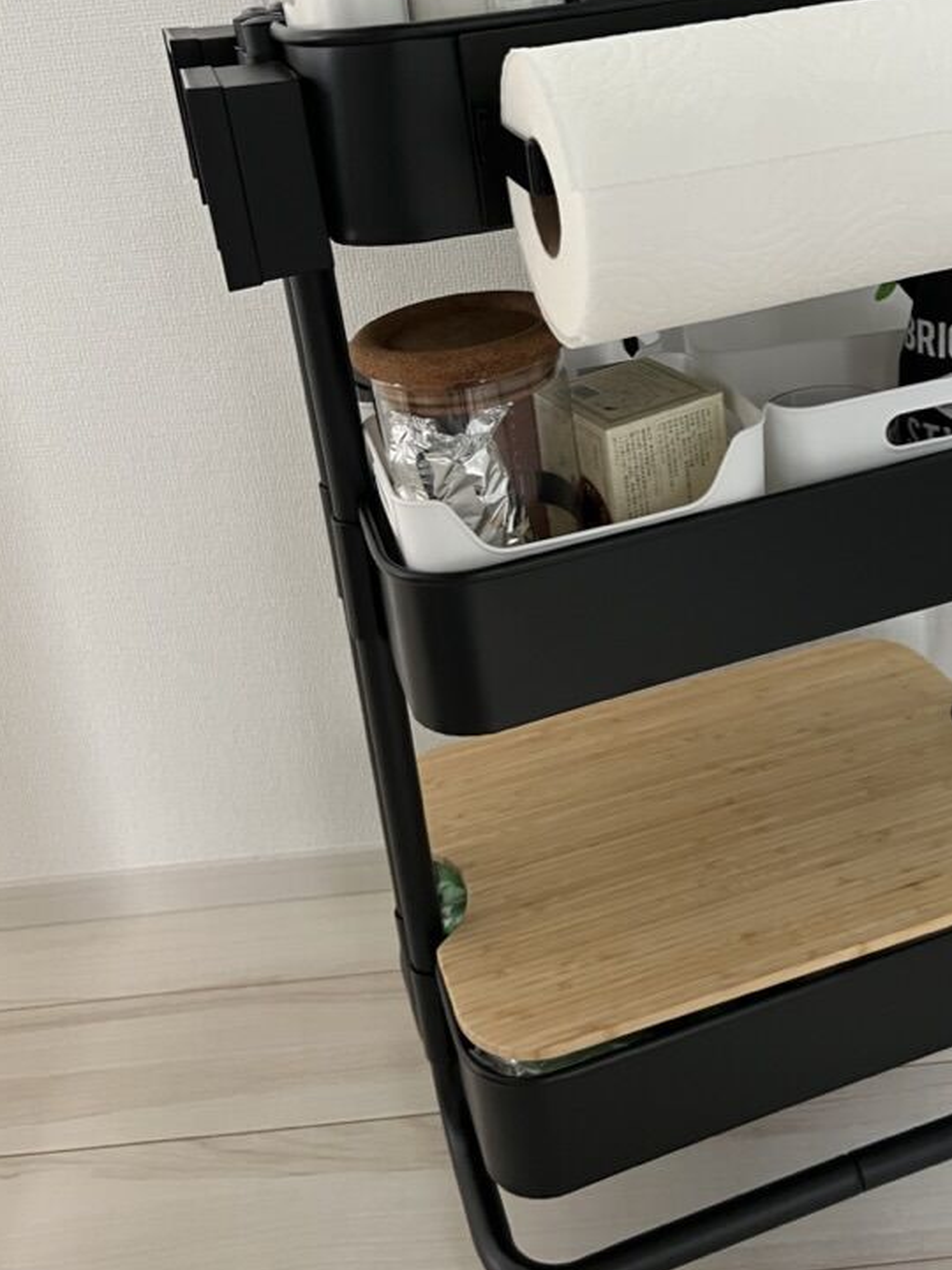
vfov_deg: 49.3
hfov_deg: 38.3
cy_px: 423
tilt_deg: -19.4
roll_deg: +6.0
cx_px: 614
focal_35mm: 37
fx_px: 1357
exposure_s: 1/60
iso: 320
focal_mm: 5.7
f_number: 1.5
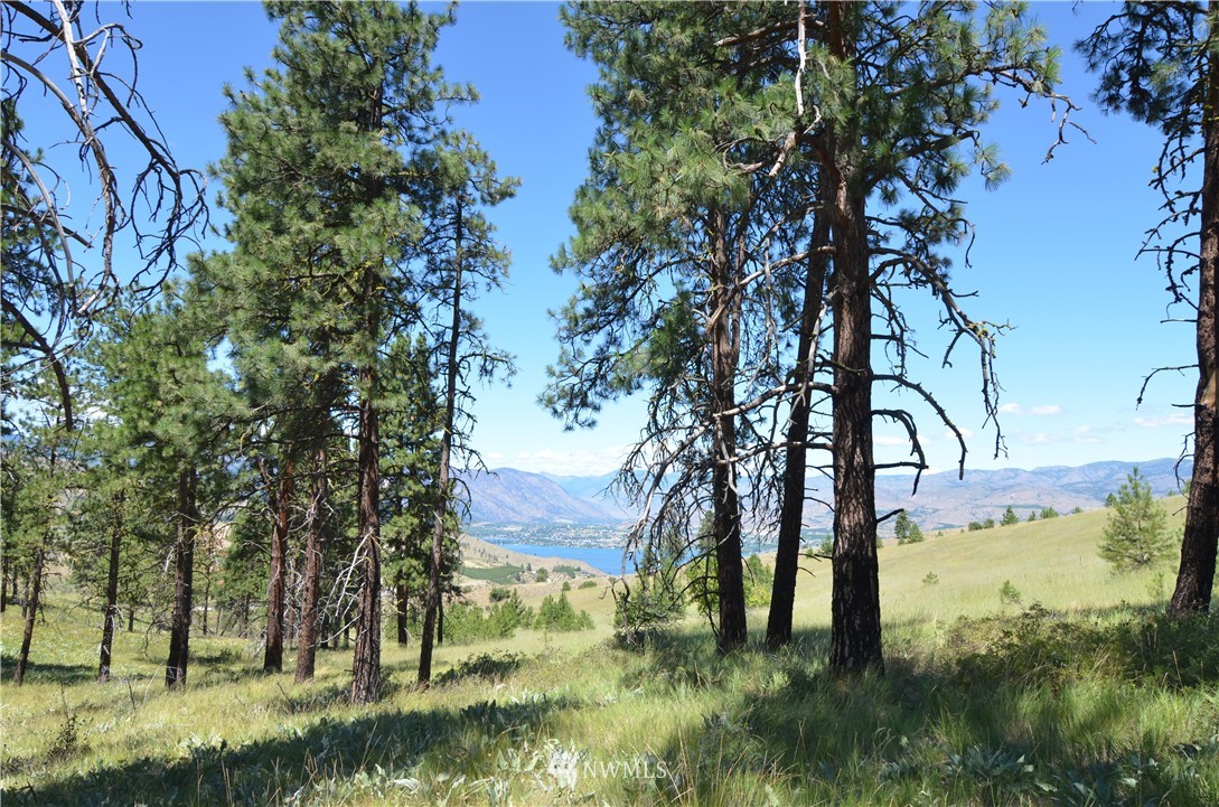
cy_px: 404
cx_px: 610
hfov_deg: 73.9
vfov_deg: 52.9
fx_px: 811
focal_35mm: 24
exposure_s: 1/250
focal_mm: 16
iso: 200
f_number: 8
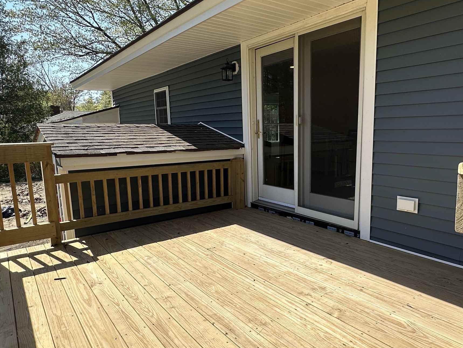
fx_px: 334
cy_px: 183
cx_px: 263
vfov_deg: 54.9
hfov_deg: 69.1
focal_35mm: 25
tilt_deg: -9.8
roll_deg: +0.9
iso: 40
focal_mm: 2.22
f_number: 2.2
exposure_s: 1/1453
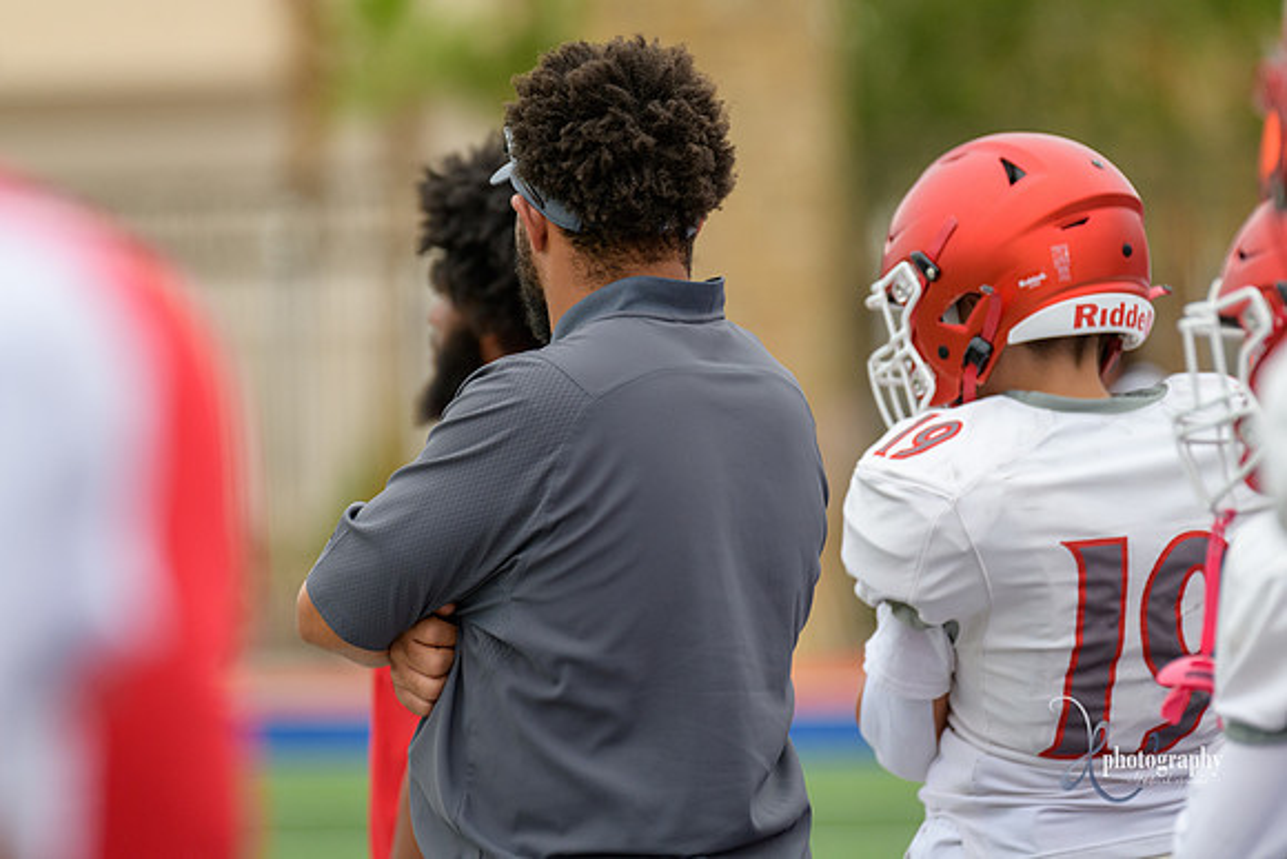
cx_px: 644
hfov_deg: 6.9
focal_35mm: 300
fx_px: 10727
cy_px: 430
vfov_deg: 4.6
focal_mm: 300
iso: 1000
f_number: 3.5
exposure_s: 1/1000
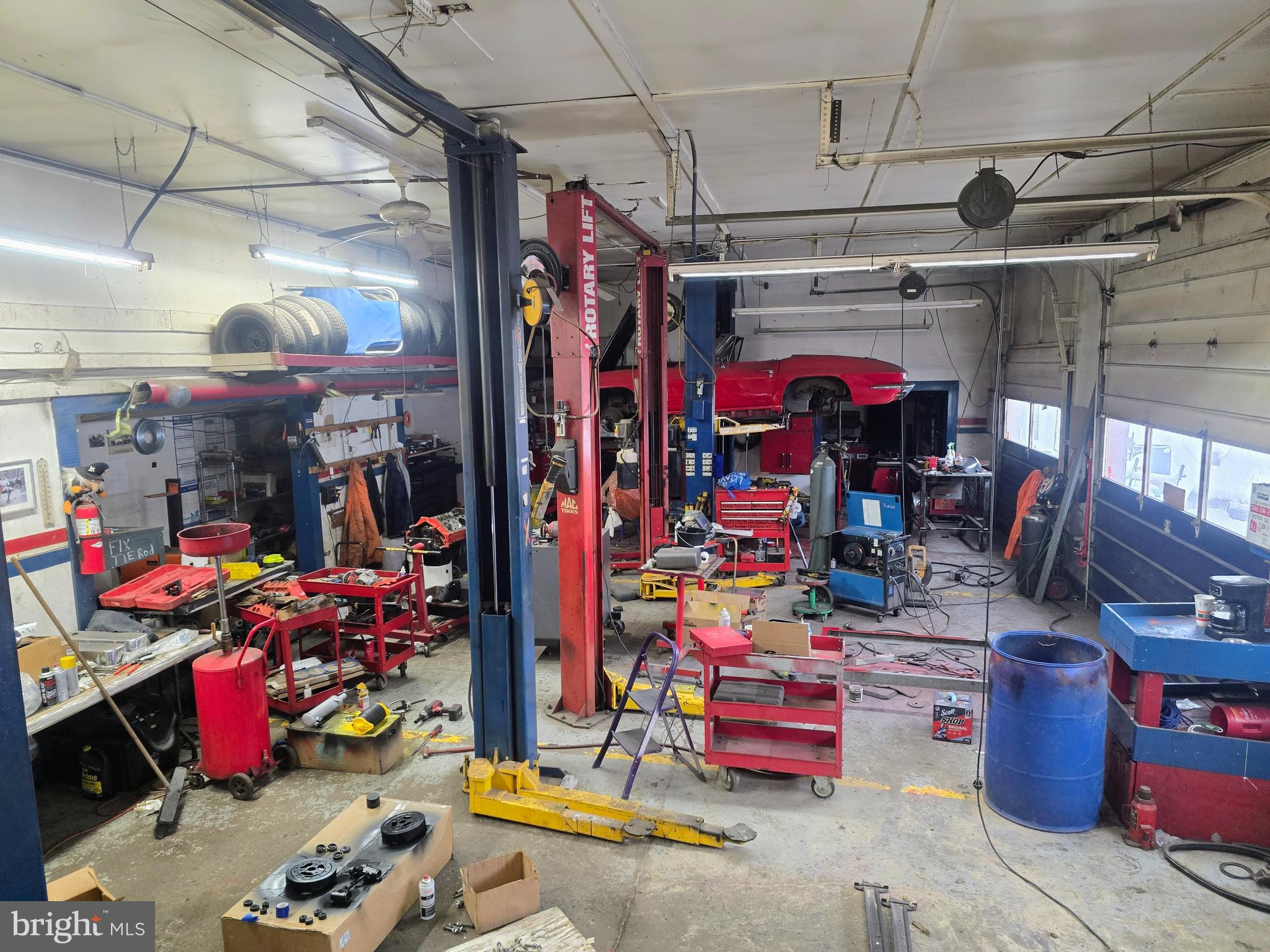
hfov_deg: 73.9
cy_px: 476
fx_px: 844
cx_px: 635
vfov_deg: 58.9
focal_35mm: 23
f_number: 1.7
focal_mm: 6.3
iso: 500
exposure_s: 1/120
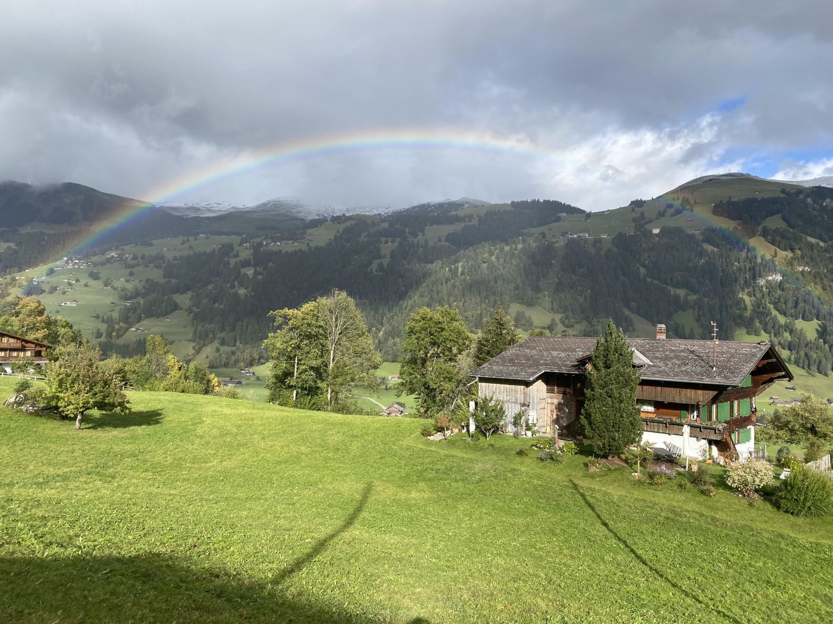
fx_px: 626
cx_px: 416
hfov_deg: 67.3
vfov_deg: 53.1
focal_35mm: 26
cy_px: 312
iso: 32
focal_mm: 4.25
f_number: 1.8
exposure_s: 1/2268
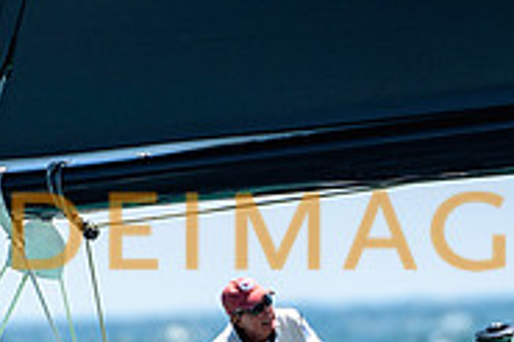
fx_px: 26903
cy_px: 213
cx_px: 203
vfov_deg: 0.7
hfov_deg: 1.1
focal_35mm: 1886
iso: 400
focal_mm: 400
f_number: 5
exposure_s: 1/2000
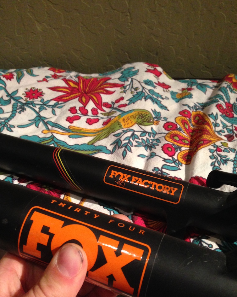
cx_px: 118
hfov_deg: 42.2
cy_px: 158
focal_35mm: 35
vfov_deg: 51.5
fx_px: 307
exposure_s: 1/20
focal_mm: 4.12
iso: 250
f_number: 2.4
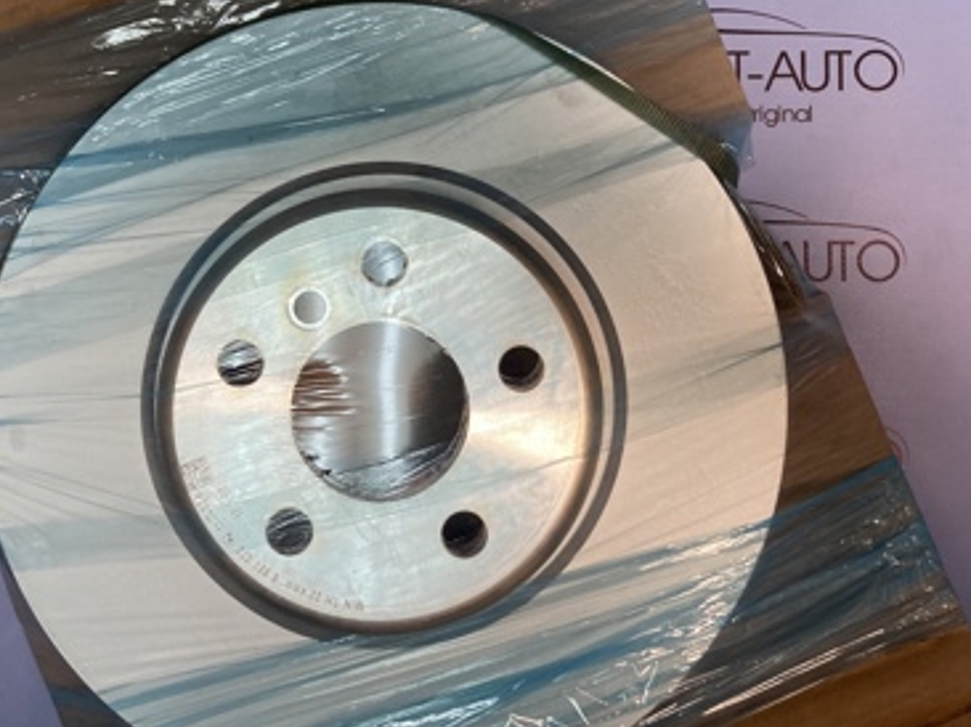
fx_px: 1374
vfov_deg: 29.5
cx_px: 483
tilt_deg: -88.4
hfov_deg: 38.9
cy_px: 253
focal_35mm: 49
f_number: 1.8
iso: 64
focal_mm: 3.99
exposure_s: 1/50
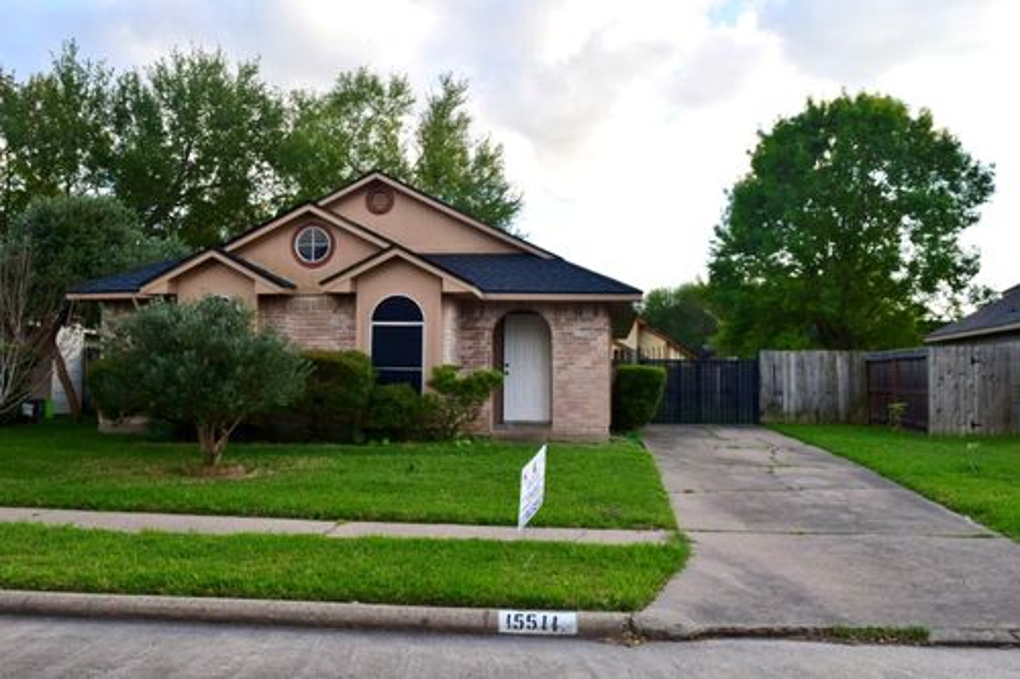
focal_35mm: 36
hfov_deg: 53.1
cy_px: 340
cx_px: 510
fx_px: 1020
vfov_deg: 36.8
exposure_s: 1/200
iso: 400
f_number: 10
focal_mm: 24
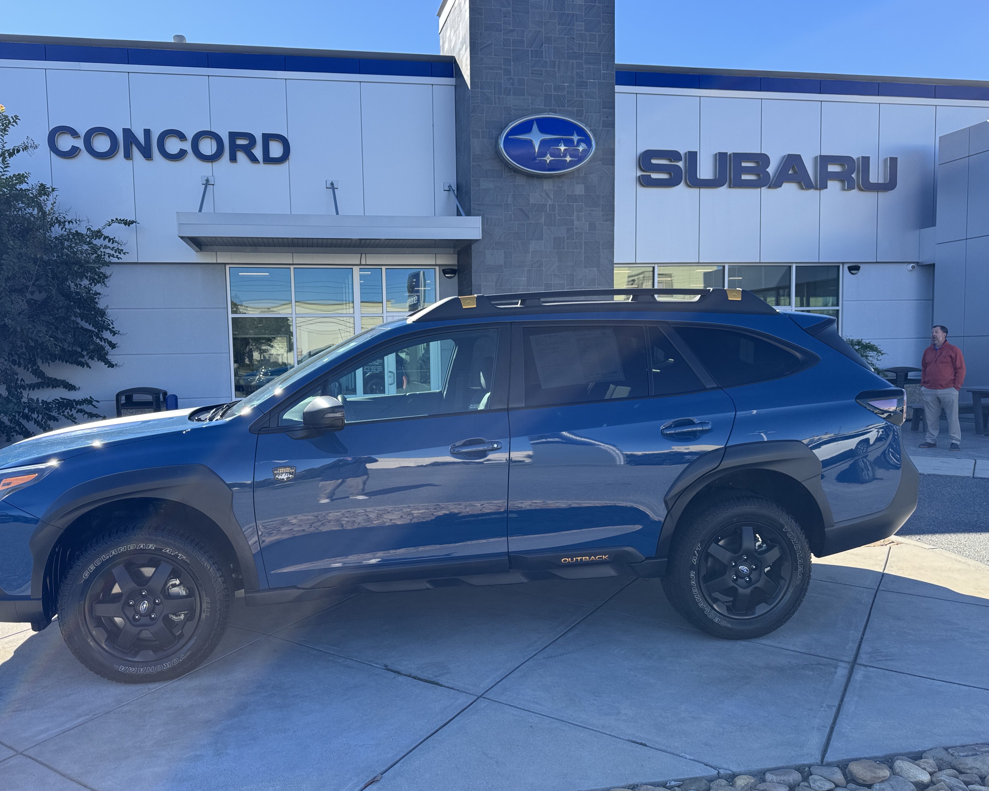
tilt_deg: -3.4
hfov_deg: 65.9
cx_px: 441
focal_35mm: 26
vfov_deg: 54.9
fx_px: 761
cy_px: 401
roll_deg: +0.7
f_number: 1.78
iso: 80
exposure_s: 1/1395
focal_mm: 6.76
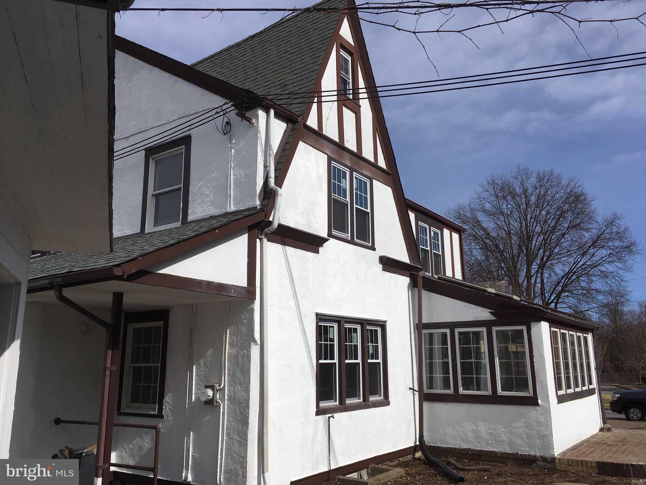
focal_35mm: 29
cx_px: 323
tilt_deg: +12.7
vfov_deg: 48.2
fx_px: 541
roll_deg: +0.7
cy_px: 242
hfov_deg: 61.7
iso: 25
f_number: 2.2
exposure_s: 1/4274
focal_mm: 4.15
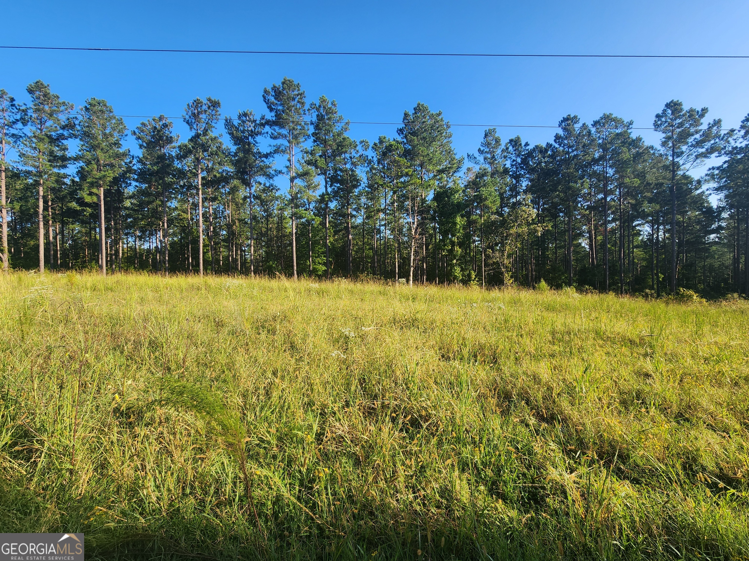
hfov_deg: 106.2
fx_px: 281
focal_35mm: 13
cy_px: 280
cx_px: 374
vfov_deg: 89.9
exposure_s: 1/841
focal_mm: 2.2
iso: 50
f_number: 2.2
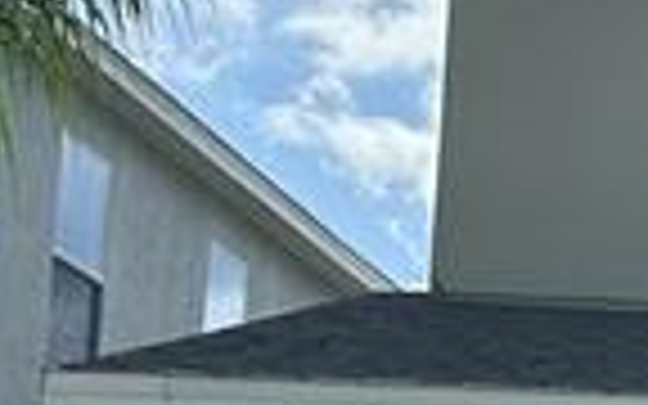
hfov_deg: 10.0
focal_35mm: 181
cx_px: 1580
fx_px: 3196
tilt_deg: +7.4
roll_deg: -1.0
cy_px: 621
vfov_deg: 7.1
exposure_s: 1/7576
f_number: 1.78
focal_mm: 6.86
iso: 80
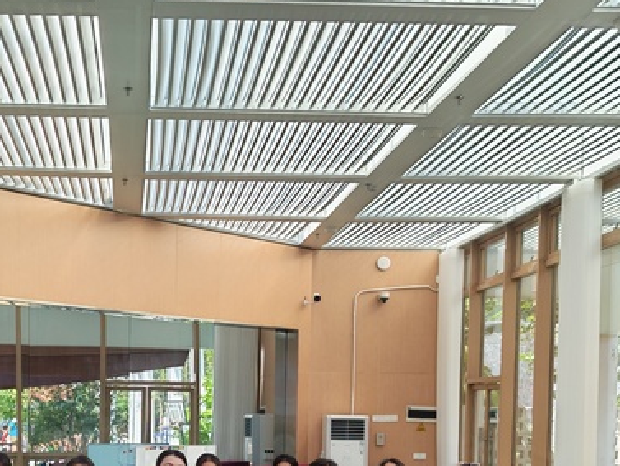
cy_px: 459
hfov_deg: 27.4
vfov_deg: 20.4
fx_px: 1254
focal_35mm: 70
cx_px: 166
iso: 50
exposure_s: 1/350
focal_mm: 5.4
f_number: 1.6
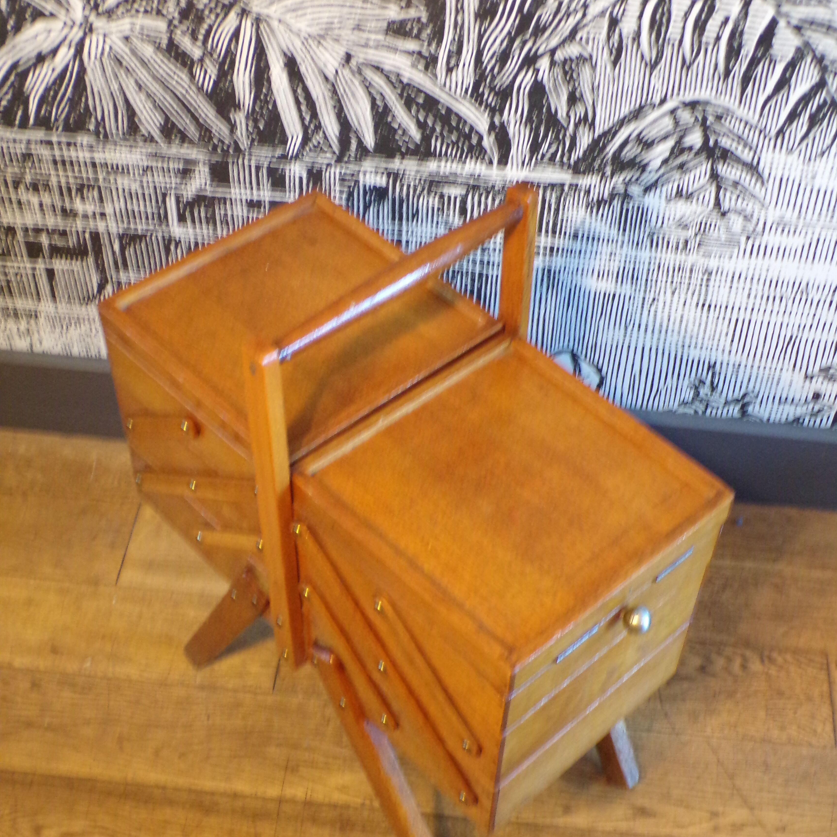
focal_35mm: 44
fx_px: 1204
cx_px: 421
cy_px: 526
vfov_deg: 38.1
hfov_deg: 38.3
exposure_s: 1/9
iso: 400
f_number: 3.3
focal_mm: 6.6
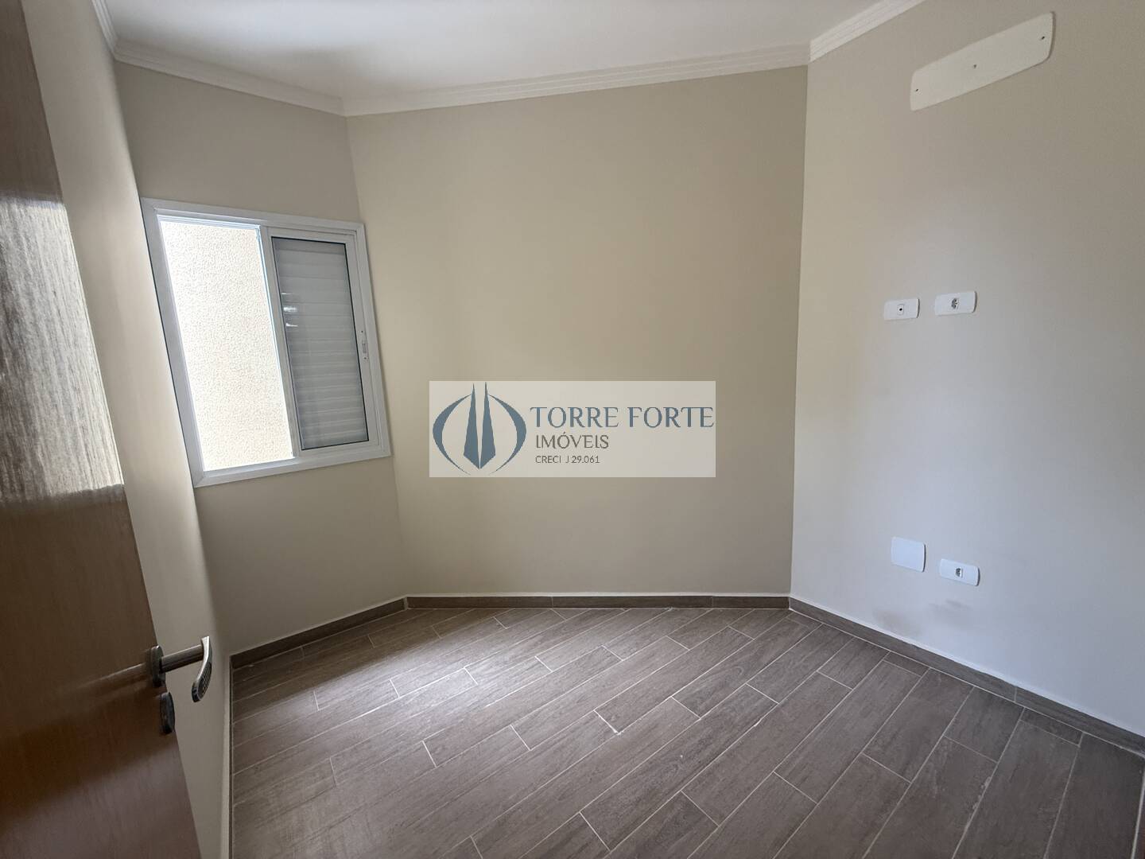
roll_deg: +3.5
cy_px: 430
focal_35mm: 14
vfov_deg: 85.7
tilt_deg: -8.5
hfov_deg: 102.1
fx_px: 463
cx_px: 572
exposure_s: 1/99
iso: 320
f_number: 2.2
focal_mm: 2.22
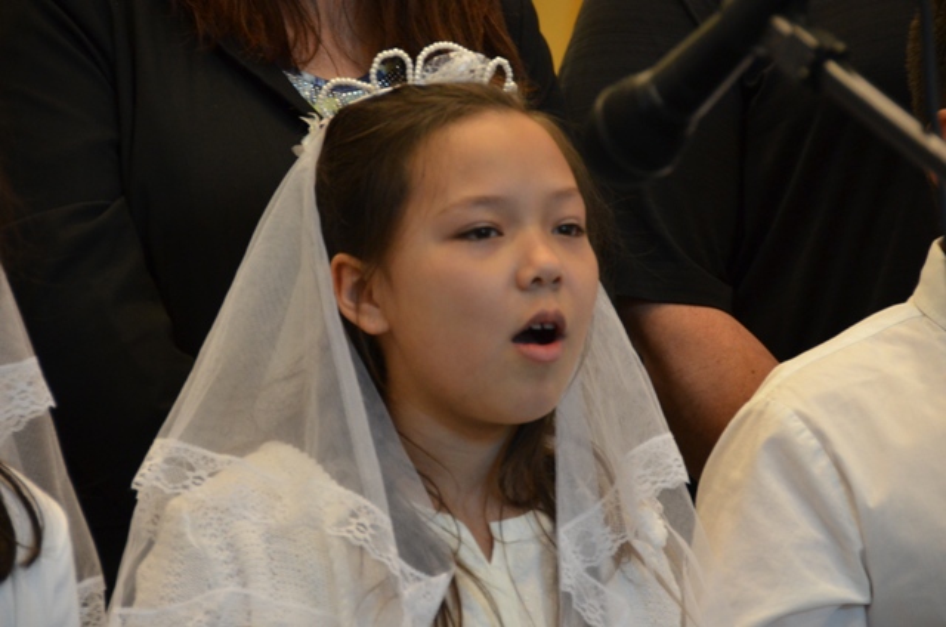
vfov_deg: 6.8
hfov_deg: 10.2
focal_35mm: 202
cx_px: 473
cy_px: 314
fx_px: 5311
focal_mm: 135
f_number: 5.6
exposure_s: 1/40
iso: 1600
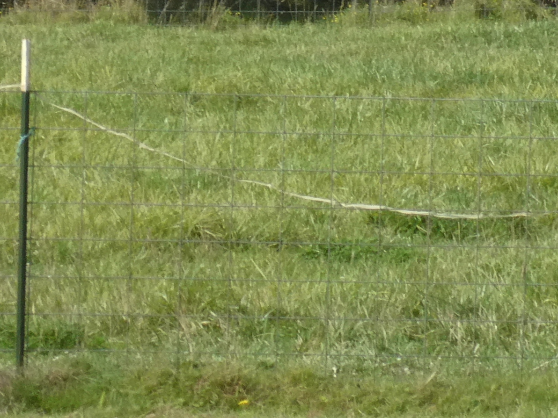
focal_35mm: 587
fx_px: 9462
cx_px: 857
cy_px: -204
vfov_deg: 2.5
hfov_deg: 3.4
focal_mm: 24.2
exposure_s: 1/320
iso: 80
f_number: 5.3
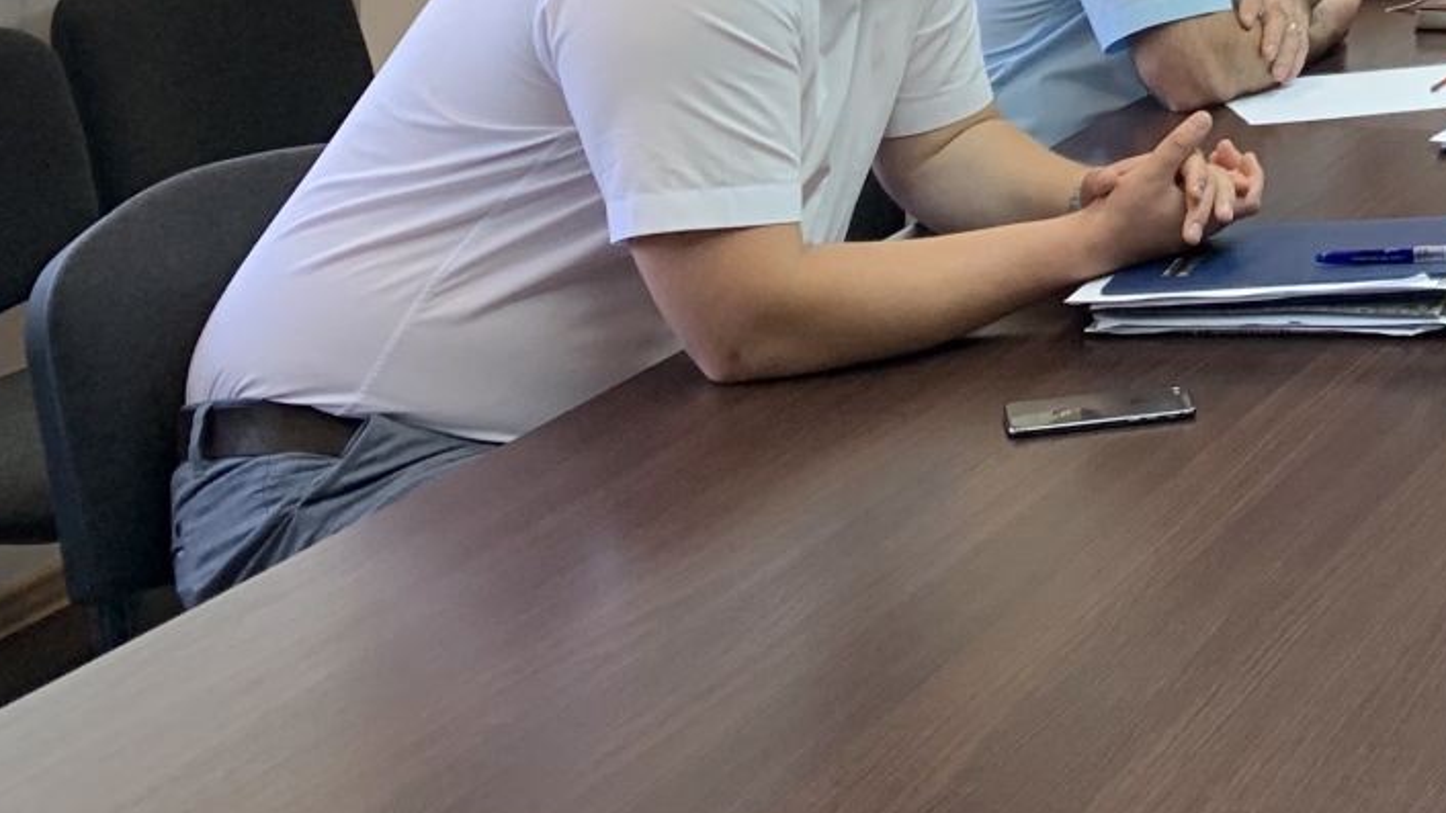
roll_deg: -1.3
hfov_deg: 23.8
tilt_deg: -0.3
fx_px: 2952
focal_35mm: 77
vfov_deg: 14.2
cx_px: 1933
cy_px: -577
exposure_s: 1/50
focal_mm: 4.25
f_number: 1.8
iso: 80
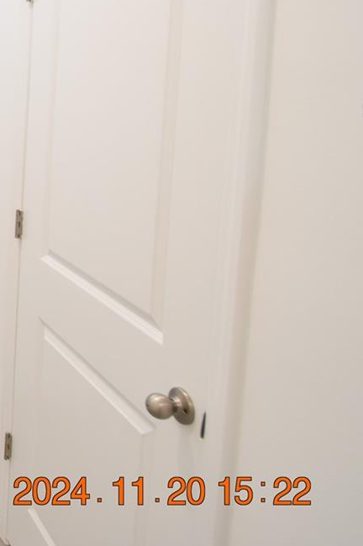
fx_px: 560
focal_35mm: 37
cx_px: -234
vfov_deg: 49.0
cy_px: 110
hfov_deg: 24.1
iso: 720
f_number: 4
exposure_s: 1/60
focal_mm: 10
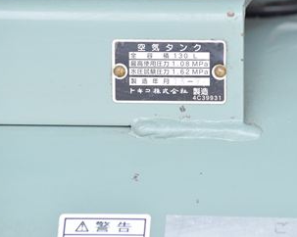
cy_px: 90
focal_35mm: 314
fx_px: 2756
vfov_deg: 4.9
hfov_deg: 6.2
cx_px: 185
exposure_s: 1/500
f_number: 6.3
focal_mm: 135
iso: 1250
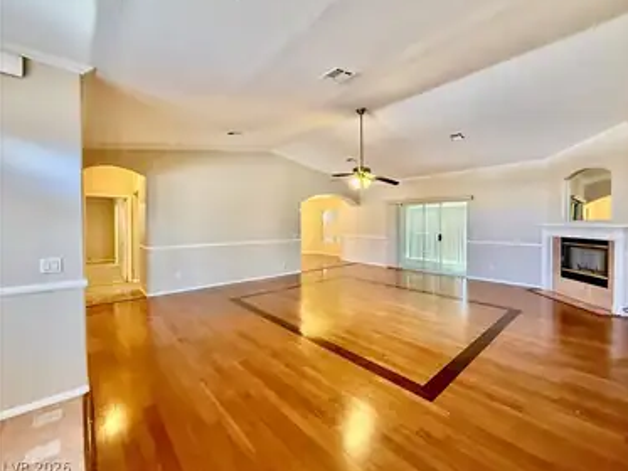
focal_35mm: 15
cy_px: 225
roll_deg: +0.3
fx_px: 272
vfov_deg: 81.7
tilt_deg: -0.5
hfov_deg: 98.0
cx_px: 335
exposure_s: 1/60
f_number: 2.2
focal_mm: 2.22
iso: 320
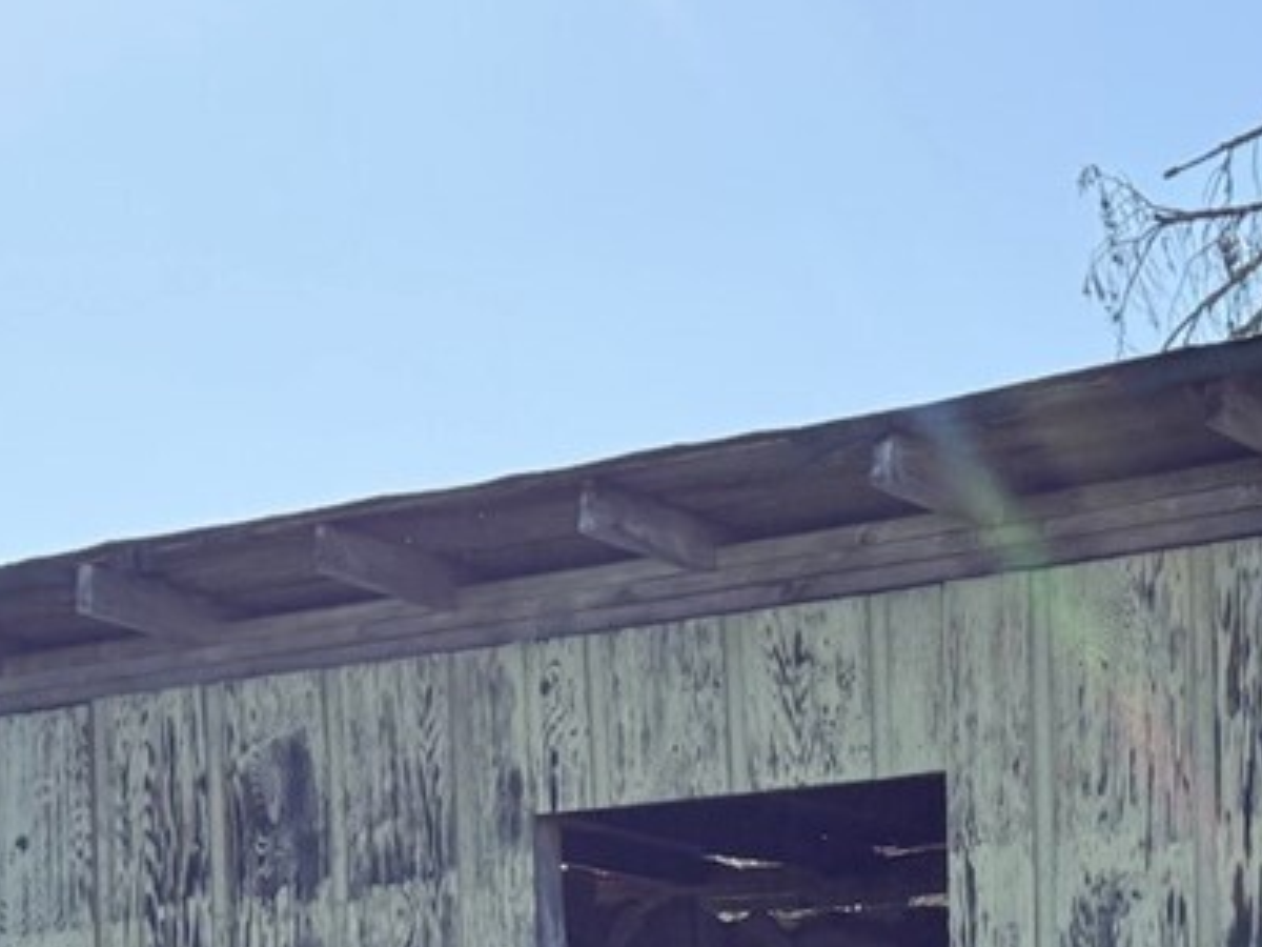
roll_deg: +0.4
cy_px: 1376
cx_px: 1029
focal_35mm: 96
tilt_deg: -2.6
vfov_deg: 14.5
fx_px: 3500
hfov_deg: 20.2
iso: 100
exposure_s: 1/2801
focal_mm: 6.76
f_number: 1.78
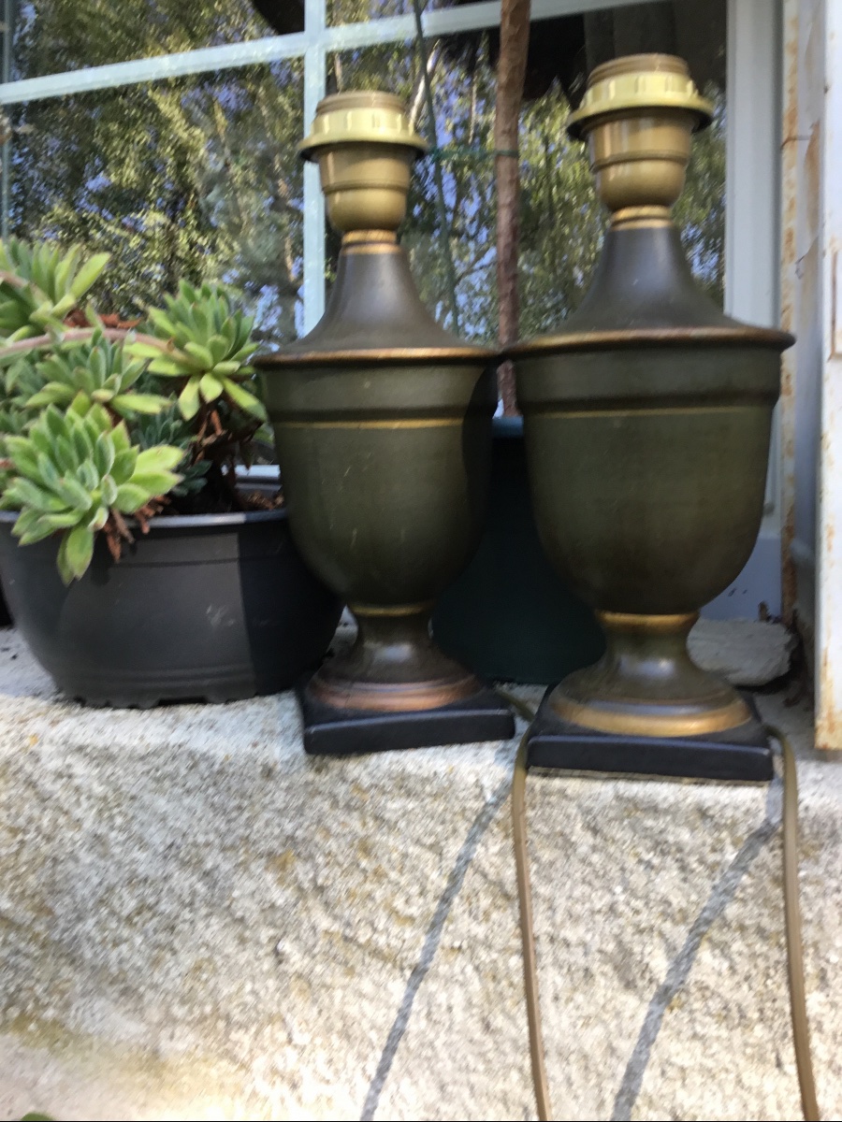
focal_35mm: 31
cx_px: 421
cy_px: 561
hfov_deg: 45.4
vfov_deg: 58.4
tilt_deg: -4.3
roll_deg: +2.8
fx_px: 1005
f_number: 2.4
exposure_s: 1/100
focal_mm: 3.3
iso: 50
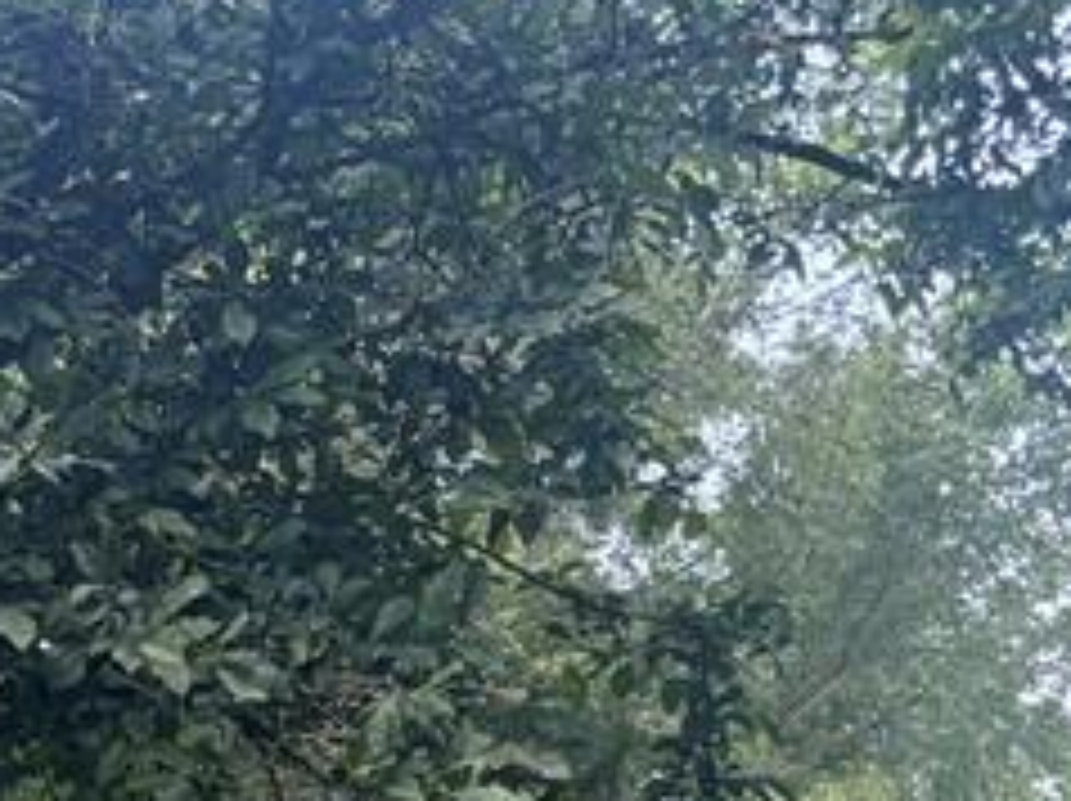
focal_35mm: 112
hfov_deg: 17.1
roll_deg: -0.8
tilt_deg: -2.5
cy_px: 1449
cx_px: -90
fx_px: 3462
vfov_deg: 12.1
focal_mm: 5.96
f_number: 1.6
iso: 50
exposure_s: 1/232
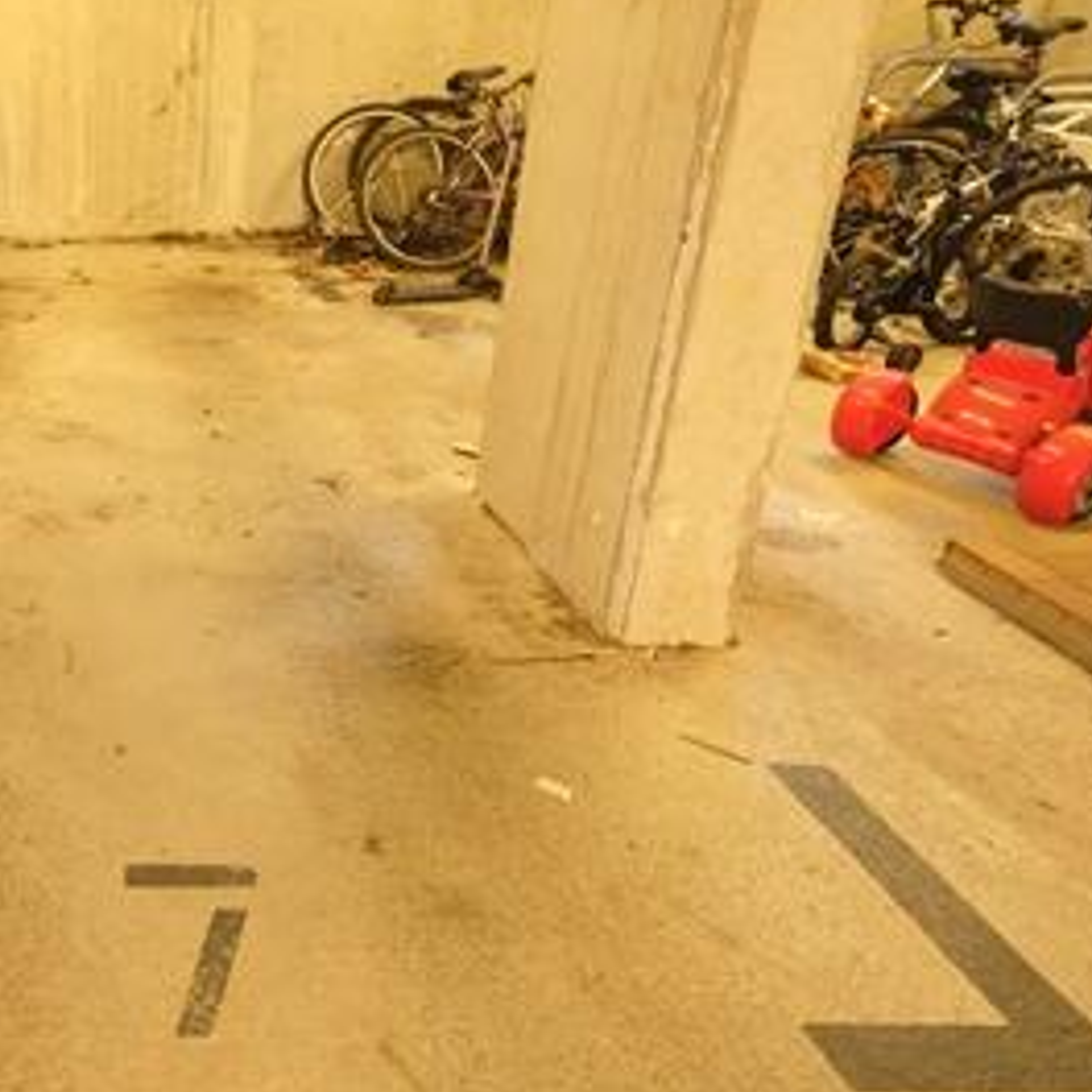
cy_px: 498
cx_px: -4
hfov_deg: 42.7
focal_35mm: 33
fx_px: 1178
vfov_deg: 49.7
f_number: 4
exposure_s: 1/26
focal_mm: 10.5
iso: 800
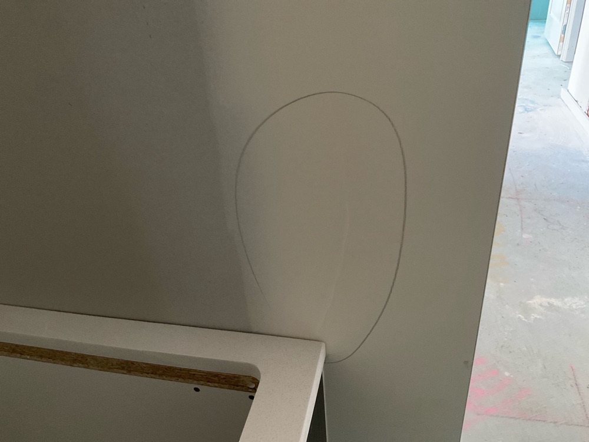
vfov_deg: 48.2
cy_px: 221
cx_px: 294
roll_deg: +5.7
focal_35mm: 29
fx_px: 493
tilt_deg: -31.2
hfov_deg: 61.7
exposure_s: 1/40
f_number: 1.8
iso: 250
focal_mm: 3
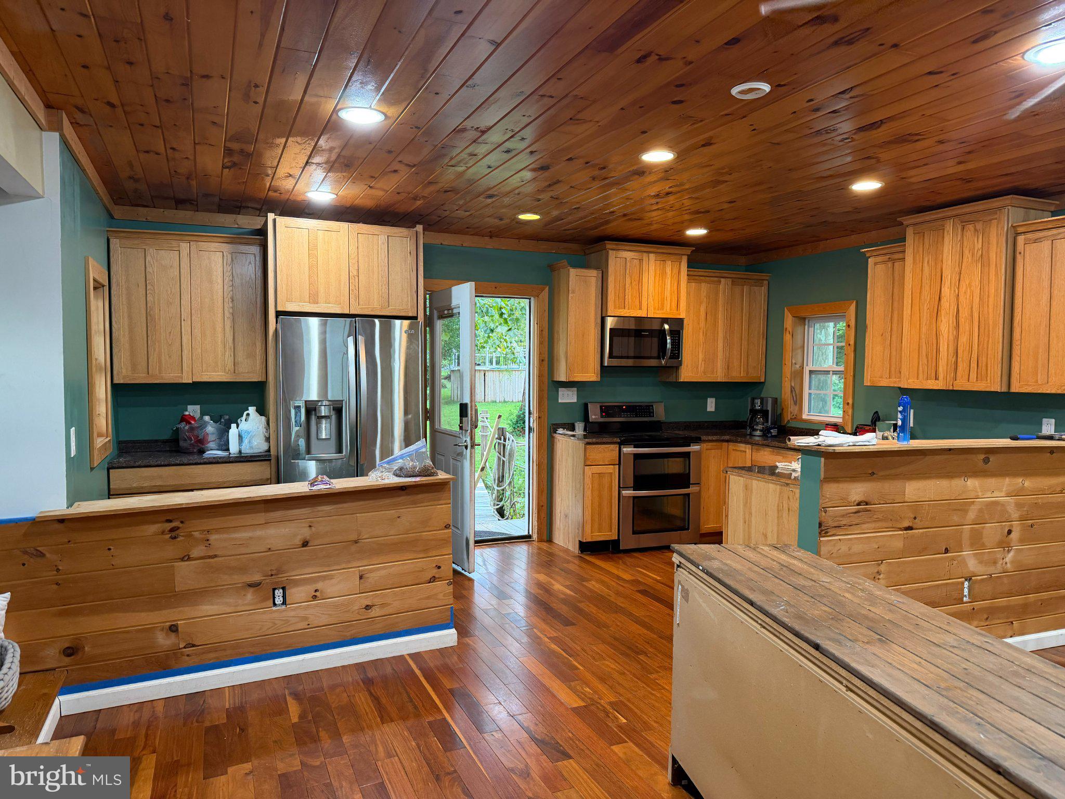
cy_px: 400
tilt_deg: -2.5
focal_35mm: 24
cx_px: 532
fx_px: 738
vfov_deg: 56.8
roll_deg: -0.8
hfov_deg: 71.6
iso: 250
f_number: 1.78
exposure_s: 1/60
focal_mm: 6.76
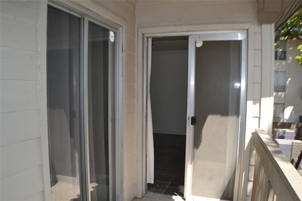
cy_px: 100
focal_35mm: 36
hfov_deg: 53.1
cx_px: 151
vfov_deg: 36.8
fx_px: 302
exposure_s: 1/160
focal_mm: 24
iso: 100
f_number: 4
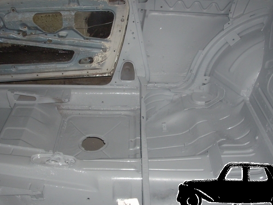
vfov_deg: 30.9
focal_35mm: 47
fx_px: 371
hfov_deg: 40.4
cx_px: 134
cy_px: 89
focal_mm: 6.2
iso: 100
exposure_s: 1/60
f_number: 2.8
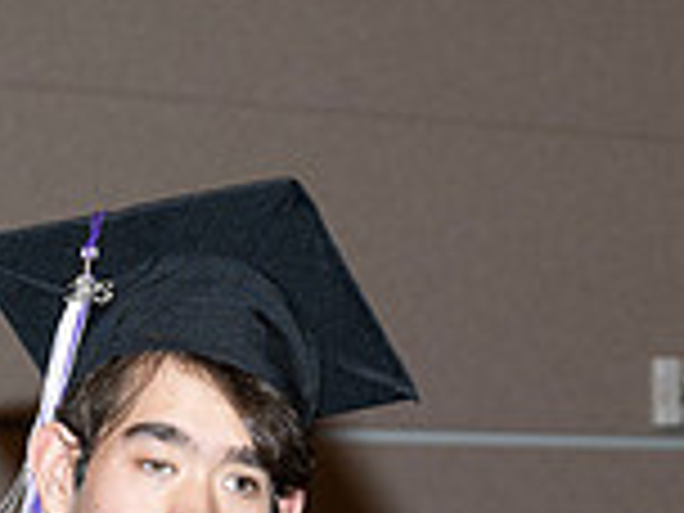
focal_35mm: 278
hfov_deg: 7.1
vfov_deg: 5.3
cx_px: 317
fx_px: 5493
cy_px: 916
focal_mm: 61
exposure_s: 1/80
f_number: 5.6
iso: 800
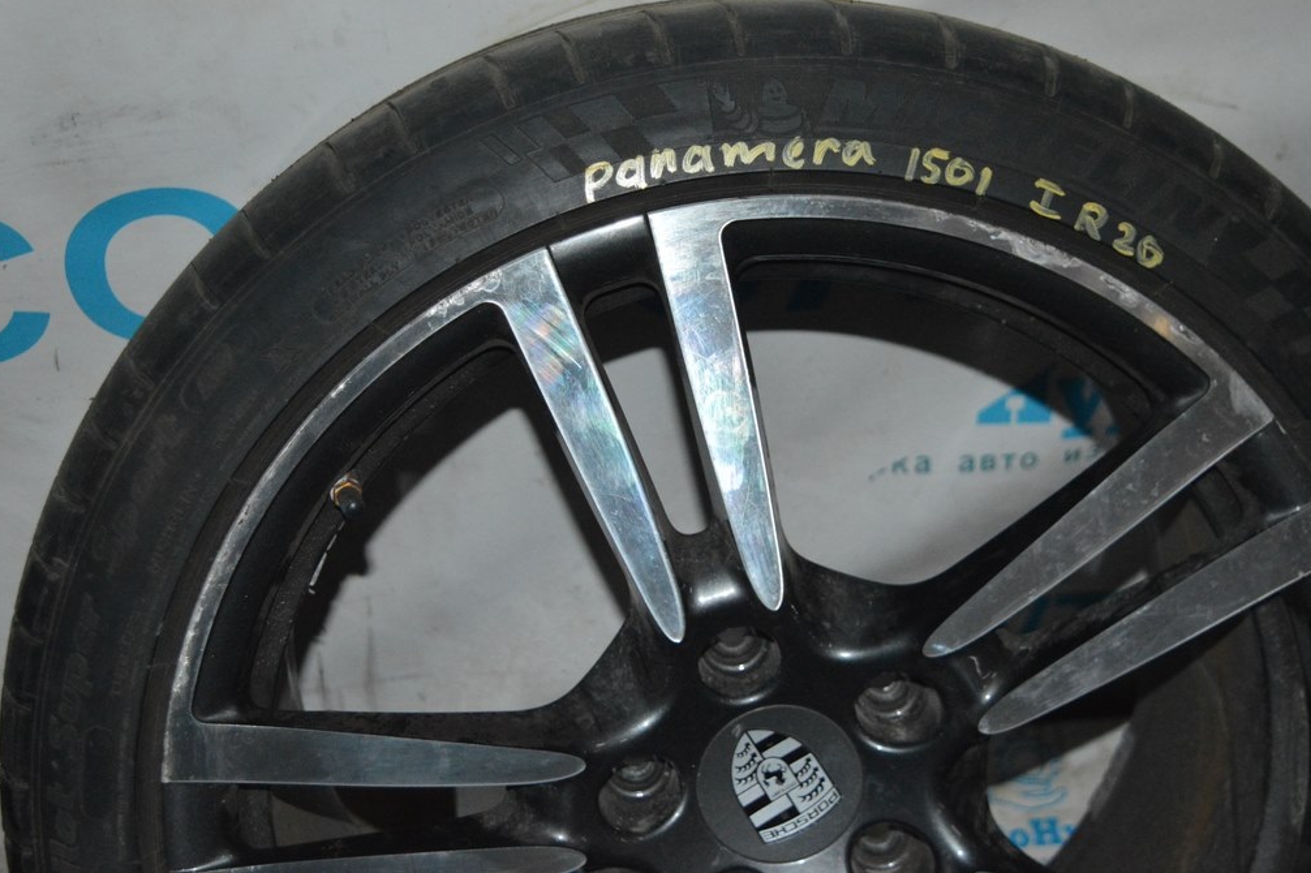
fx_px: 2111
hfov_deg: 34.5
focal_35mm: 58
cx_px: 654
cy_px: 433
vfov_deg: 23.4
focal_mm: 38
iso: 3200
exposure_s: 1/60
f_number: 4.8
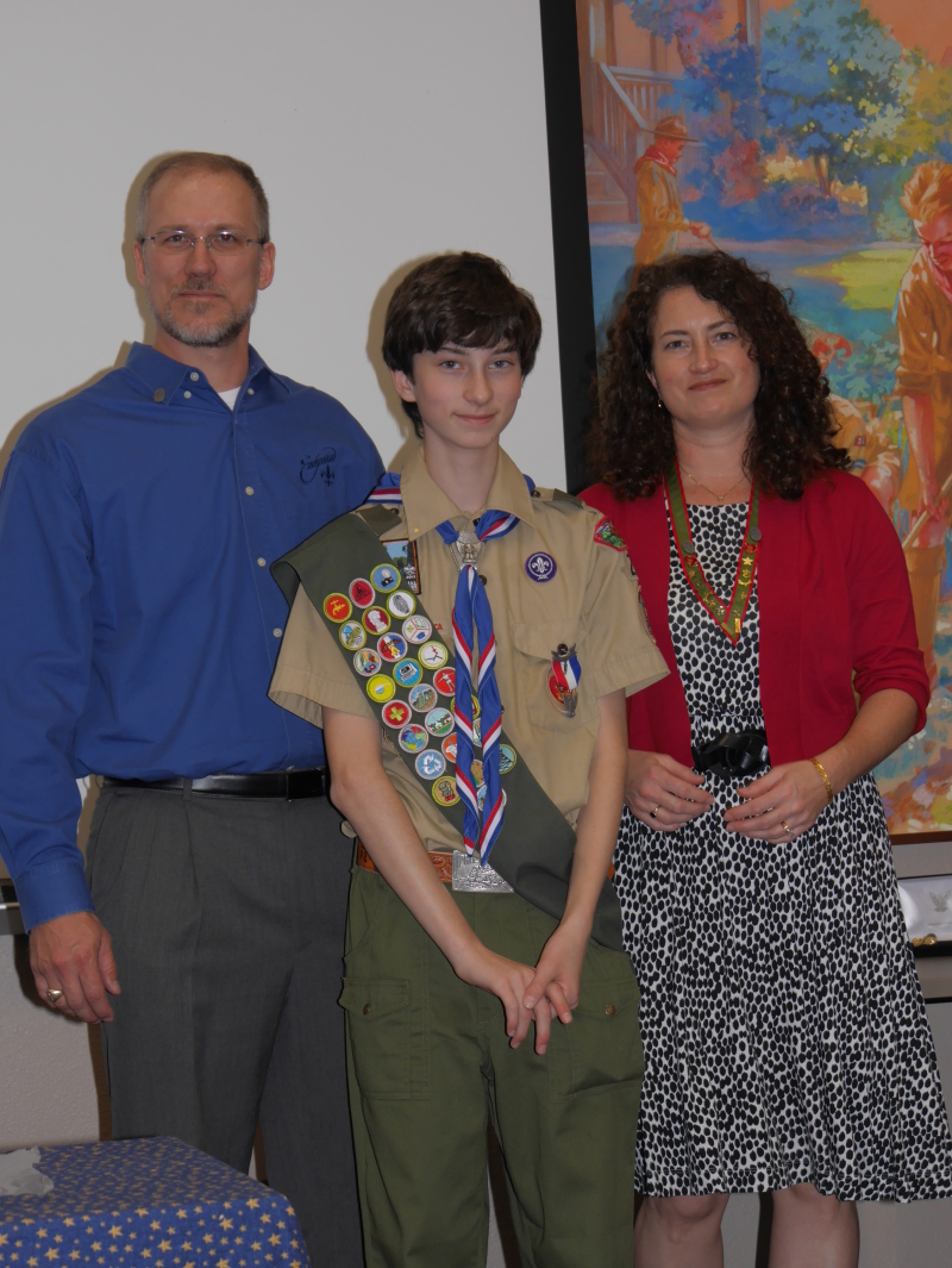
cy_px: 634
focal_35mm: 80
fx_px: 2931
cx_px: 476
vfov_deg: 24.4
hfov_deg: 18.5
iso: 200
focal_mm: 40
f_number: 4.7
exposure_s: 1/60
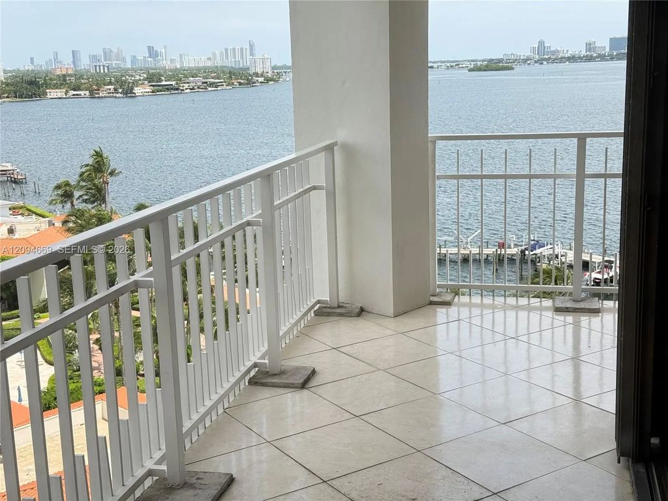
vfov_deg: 30.3
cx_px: 334
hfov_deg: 39.7
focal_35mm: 48
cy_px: 250
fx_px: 926
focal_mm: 6.76
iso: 80
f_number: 1.78
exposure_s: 1/1203
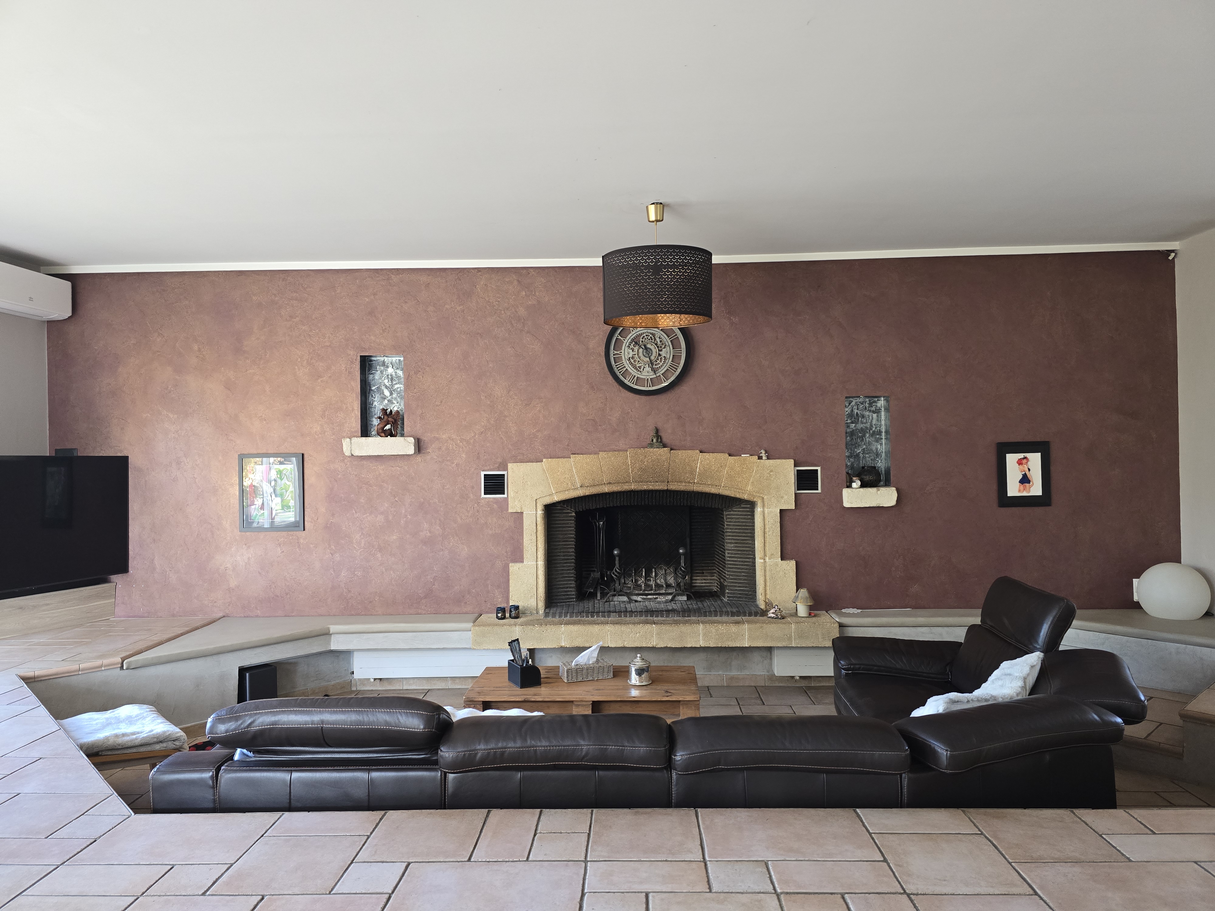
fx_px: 807
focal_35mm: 23
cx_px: 608
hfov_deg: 73.9
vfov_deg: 58.9
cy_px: 456
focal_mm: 6.3
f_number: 1.7
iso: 400
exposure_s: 1/100
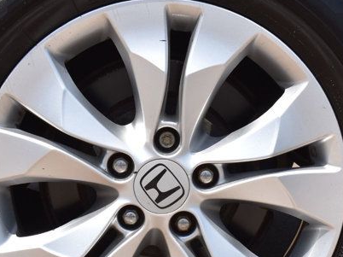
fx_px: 1456
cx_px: 200
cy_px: 160
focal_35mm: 147
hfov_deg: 13.4
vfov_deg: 10.1
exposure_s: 1/500
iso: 320
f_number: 11
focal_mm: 40
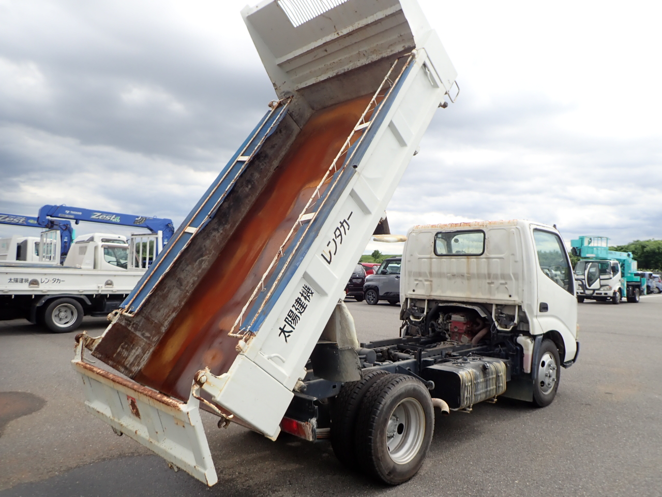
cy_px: 248
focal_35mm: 25
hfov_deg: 69.4
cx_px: 331
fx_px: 478
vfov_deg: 54.9
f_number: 2.8
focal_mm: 4.5
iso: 100
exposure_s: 1/1000
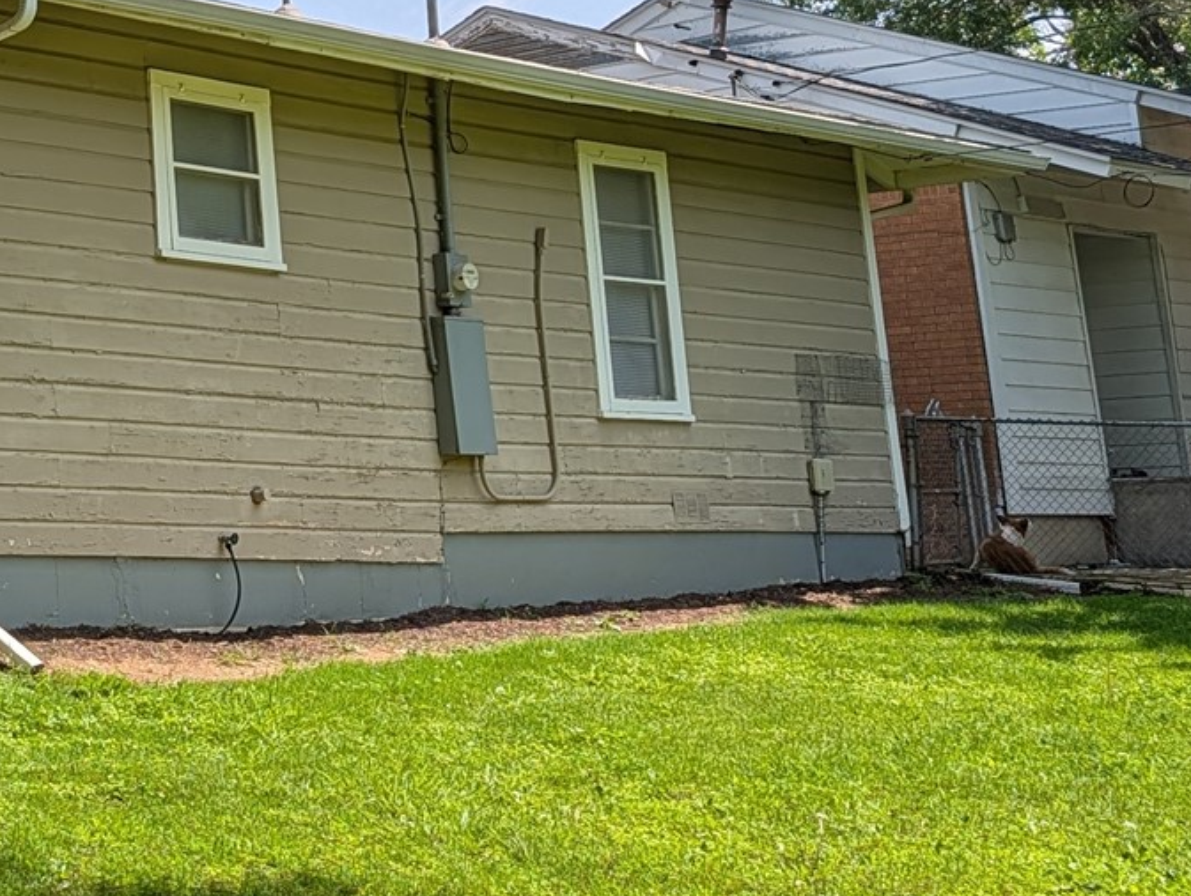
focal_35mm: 73
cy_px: -32
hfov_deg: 22.7
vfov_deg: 19.5
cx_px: -490
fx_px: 2515
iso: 21
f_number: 1.68
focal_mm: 6.9
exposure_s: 1/1095
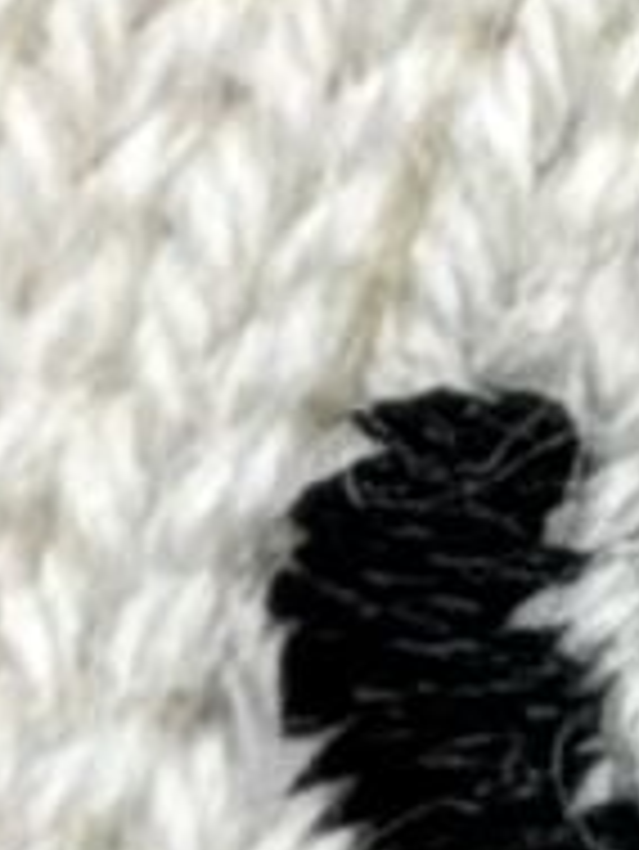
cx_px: 2180
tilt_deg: -40.7
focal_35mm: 336
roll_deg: -1.8
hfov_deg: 4.2
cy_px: 360
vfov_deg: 5.9
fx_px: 8261
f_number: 1.78
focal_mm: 6.76
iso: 64
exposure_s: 1/318
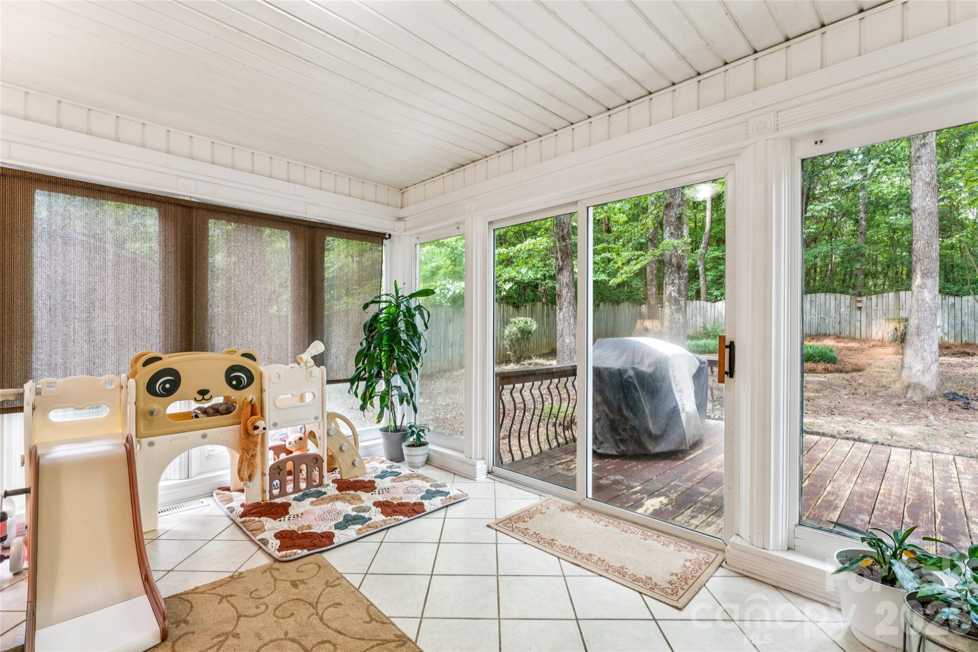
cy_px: 326
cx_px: 489
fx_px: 445
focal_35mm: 16
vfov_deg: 72.4
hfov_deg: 95.3
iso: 100
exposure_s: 1/1.25
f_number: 13
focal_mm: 16.4
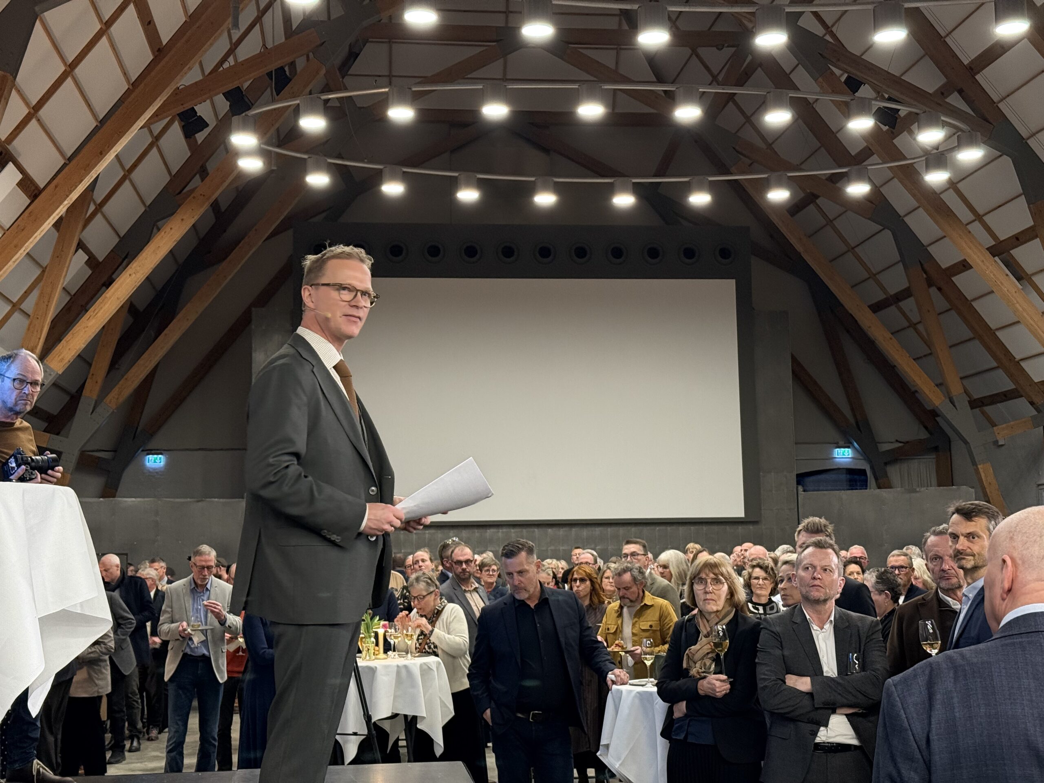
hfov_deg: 39.7
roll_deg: +0.6
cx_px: 522
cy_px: 392
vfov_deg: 30.3
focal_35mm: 48
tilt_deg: +7.2
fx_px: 1448
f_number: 1.78
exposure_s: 1/37
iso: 320
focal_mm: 6.76
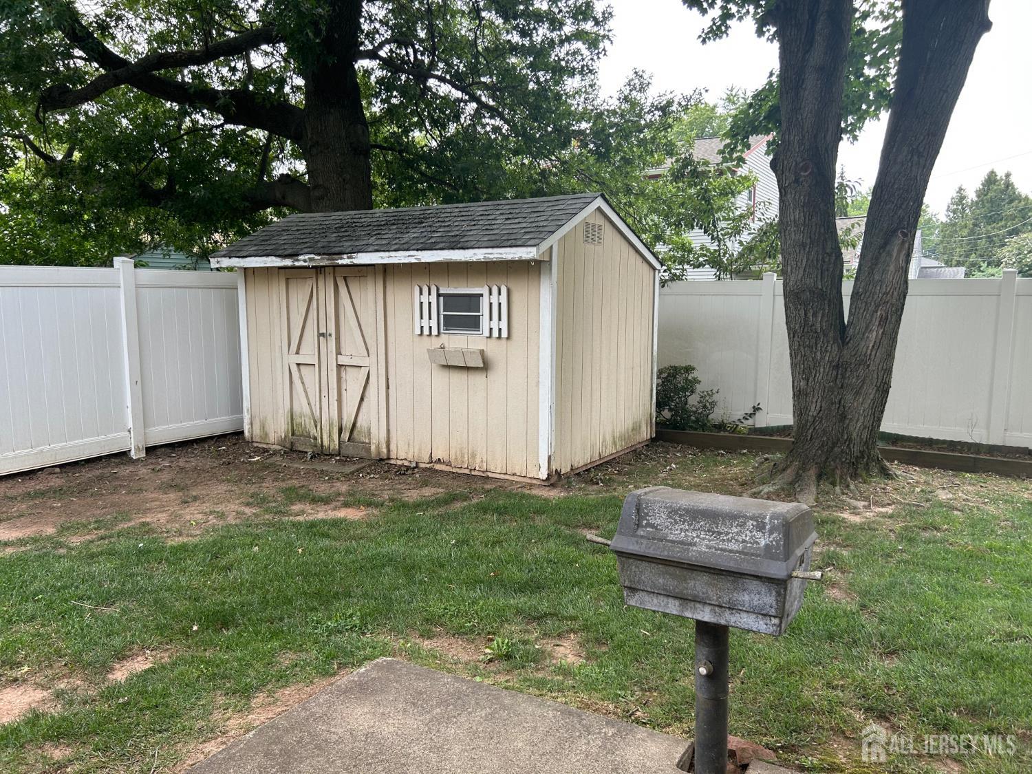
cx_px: 516
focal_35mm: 26
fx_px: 775
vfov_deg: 53.1
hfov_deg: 67.3
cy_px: 387
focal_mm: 5.7
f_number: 1.5
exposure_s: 1/418
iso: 50
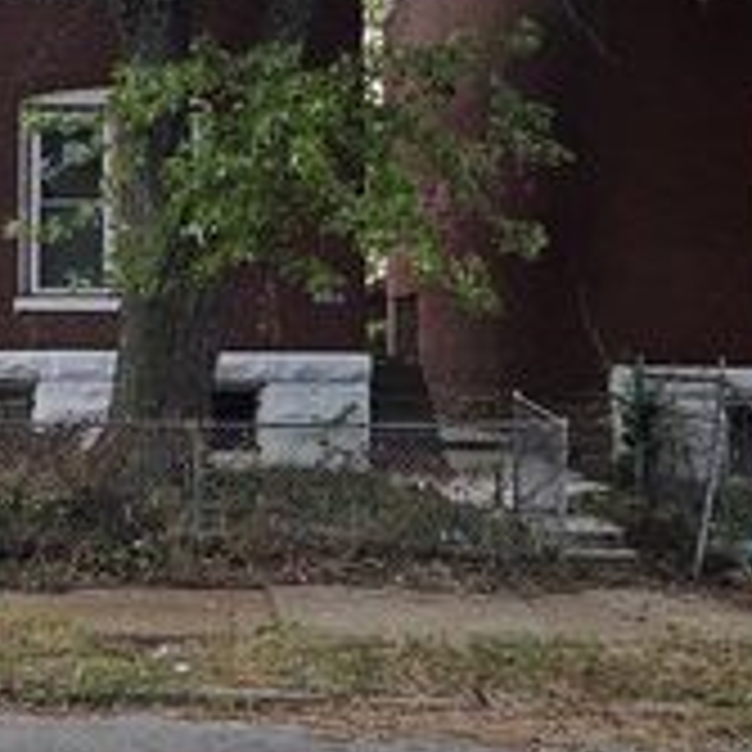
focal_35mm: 61
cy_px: 236
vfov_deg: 27.9
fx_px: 1499
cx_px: 140
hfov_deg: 27.5
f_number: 1.8
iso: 80
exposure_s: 1/854
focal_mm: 5.4
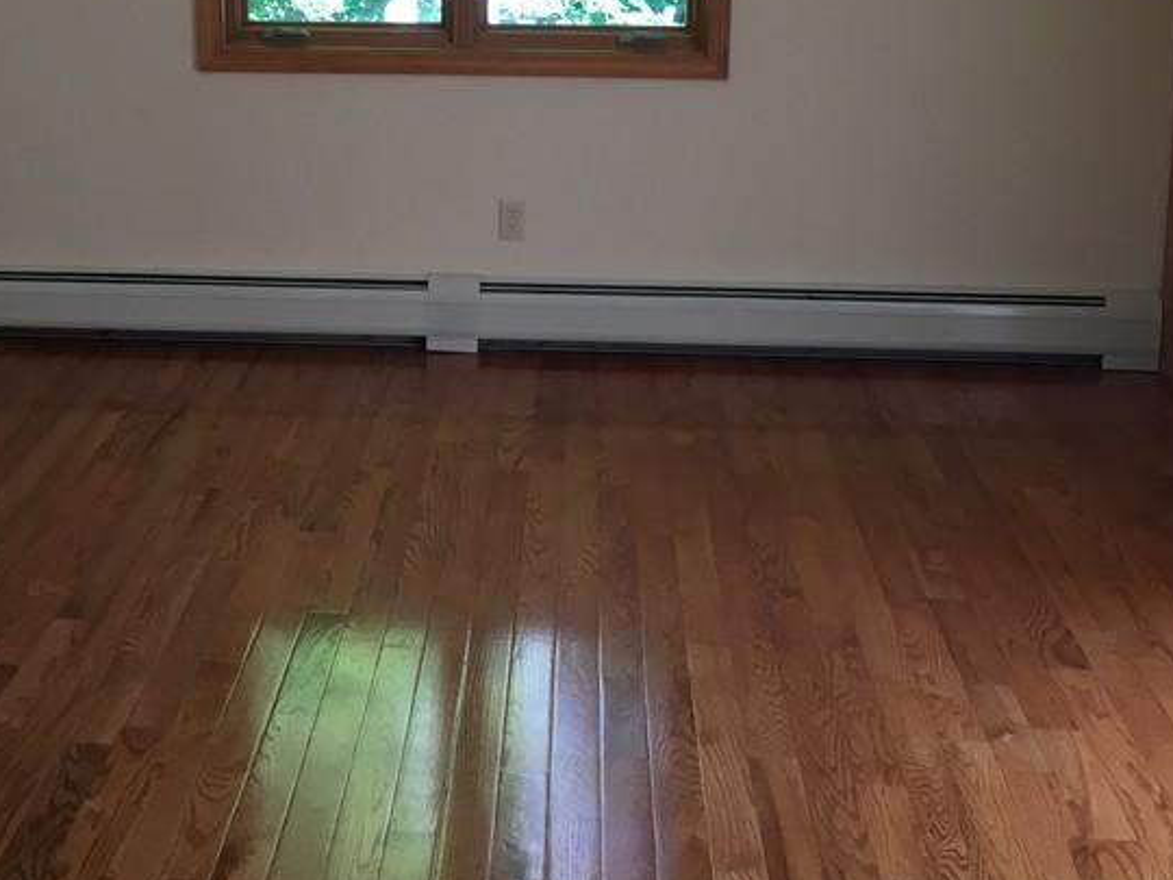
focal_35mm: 55
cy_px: 178
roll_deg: +0.4
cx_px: 439
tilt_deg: -10.7
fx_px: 1864
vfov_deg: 26.1
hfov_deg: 34.7
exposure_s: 1/30
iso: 25
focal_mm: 4.15
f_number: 2.2
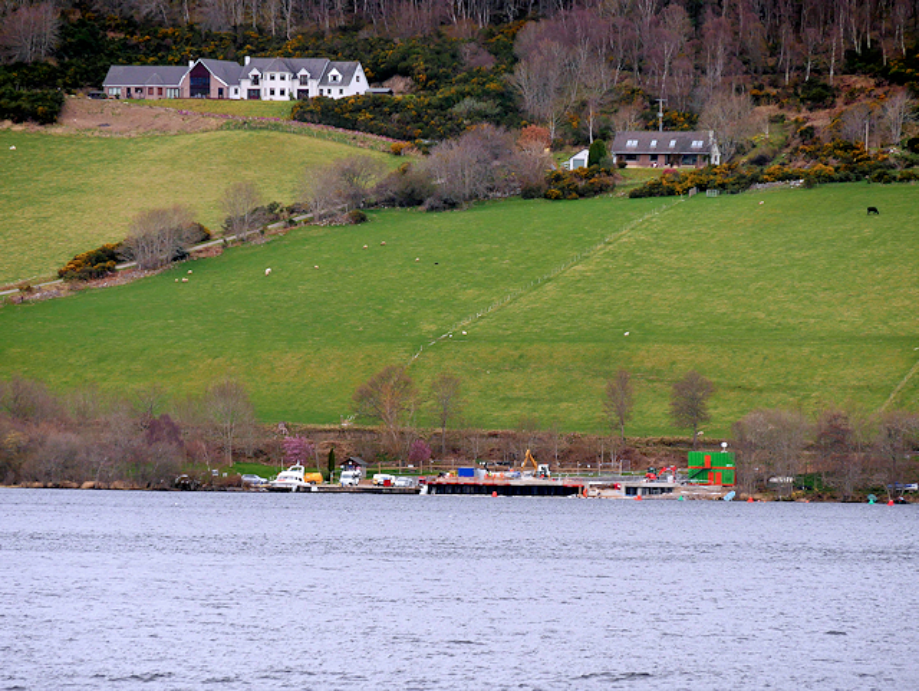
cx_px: 460
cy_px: 346
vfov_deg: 5.3
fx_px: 7439
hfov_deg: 7.1
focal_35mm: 280
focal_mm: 140
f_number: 5.6
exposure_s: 1/500
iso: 200
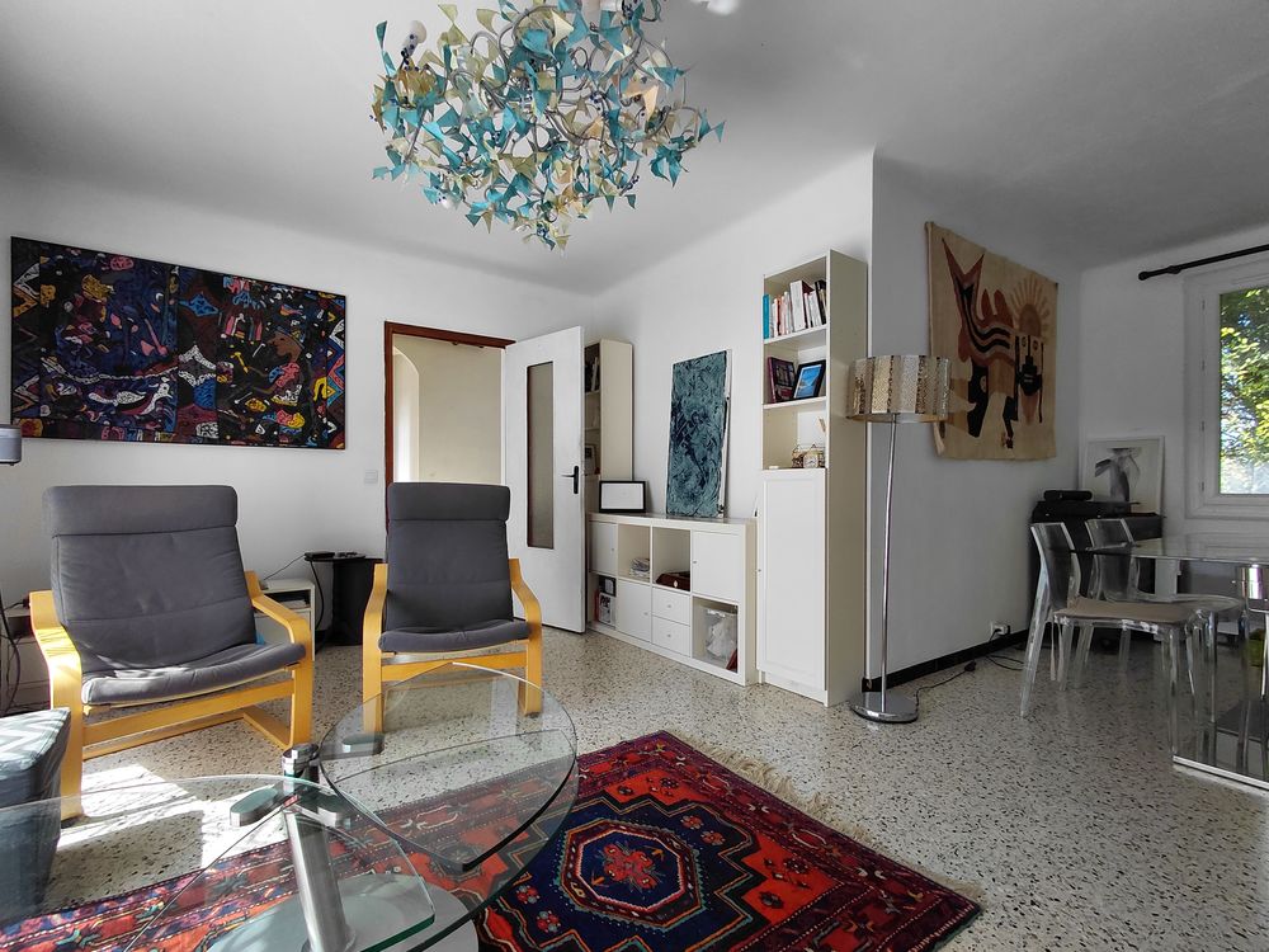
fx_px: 587
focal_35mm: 16
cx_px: 634
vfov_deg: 78.1
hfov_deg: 94.5
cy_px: 476
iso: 40
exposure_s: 1/184
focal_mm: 1.64
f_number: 2.2
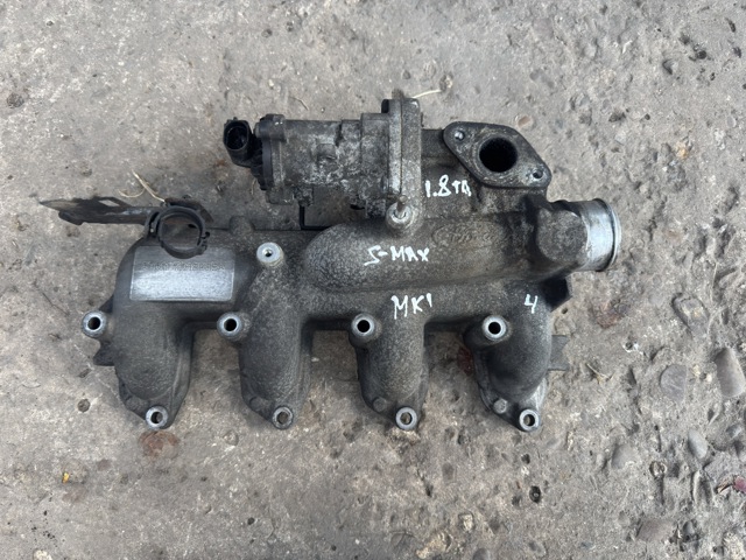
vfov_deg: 56.8
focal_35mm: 24
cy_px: 280
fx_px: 517
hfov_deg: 71.6
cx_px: 373
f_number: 1.78
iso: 100
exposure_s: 1/527
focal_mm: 6.76
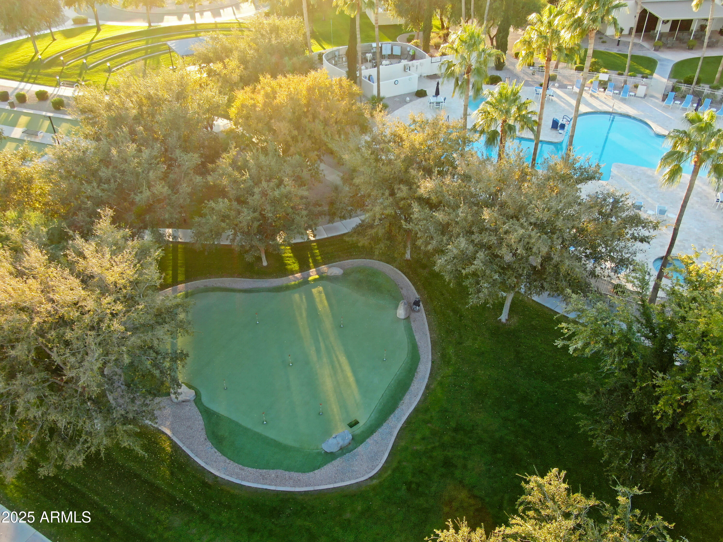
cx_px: 362
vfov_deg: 48.2
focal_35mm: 29
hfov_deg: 61.7
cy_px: 271
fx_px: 606
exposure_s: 1/15
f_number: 3
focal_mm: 5
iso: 320
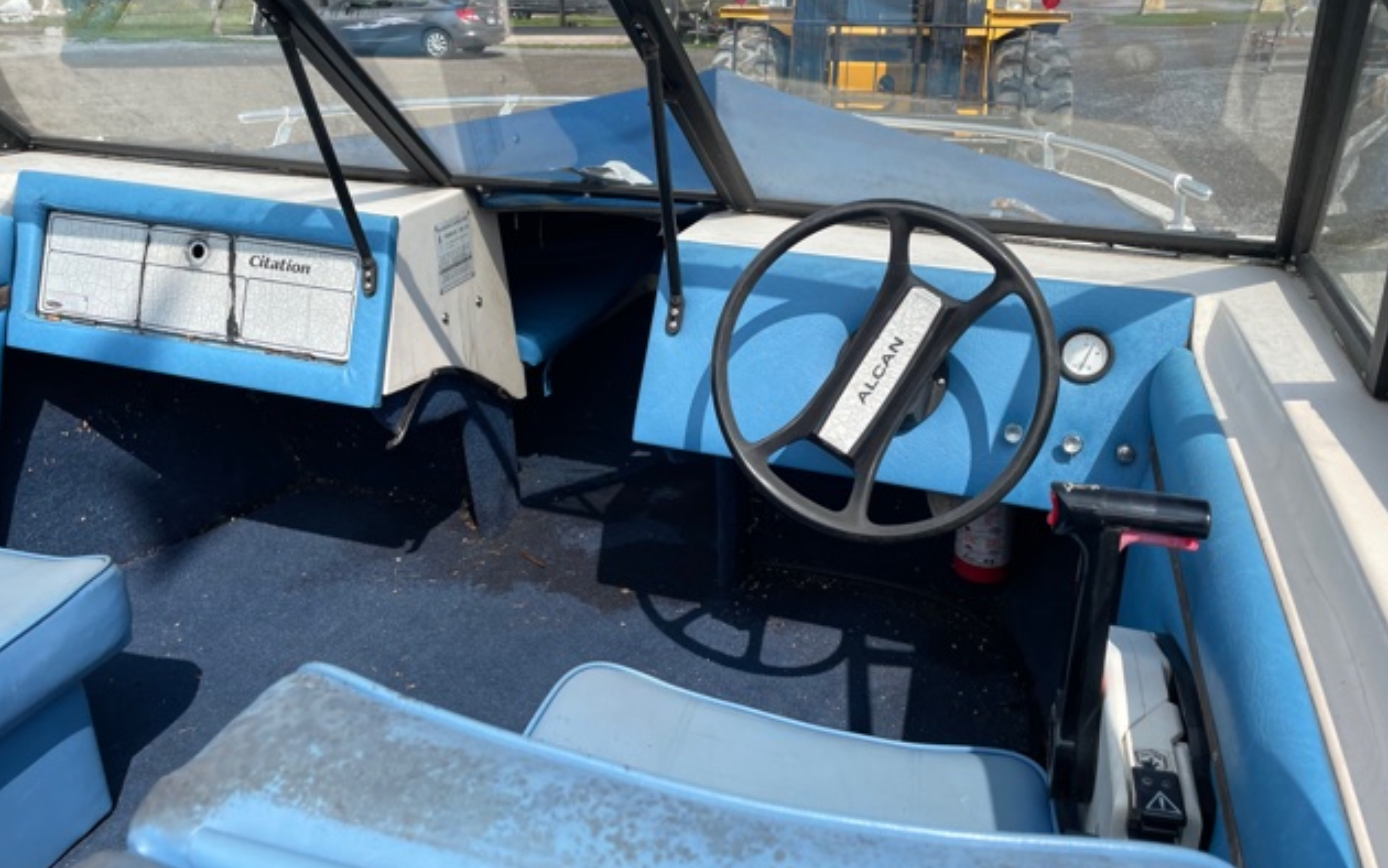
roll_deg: +1.7
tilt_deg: -21.8
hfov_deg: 66.5
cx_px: 696
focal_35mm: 28
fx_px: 1059
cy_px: 397
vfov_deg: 44.5
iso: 32
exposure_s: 1/3205
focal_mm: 4.2
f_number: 1.6
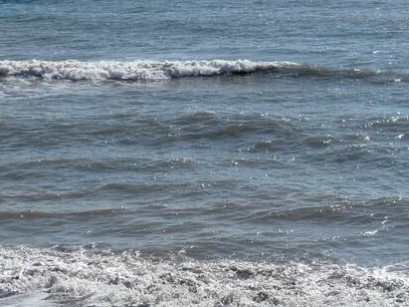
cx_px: 254
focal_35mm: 149
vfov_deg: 9.9
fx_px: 1760
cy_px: -20
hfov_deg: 13.2
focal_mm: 5.43
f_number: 1.89
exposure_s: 1/5376
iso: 59
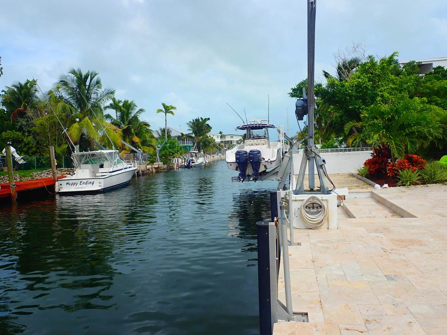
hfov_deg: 61.7
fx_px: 374
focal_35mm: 29
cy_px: 166
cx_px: 218
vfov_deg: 48.2
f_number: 9
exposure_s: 1/200
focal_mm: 5.14
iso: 100
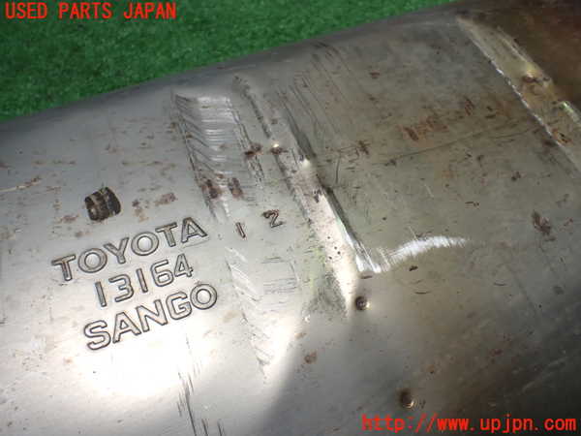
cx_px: 290
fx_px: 504
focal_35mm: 30
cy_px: 218
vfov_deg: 46.8
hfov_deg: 60.0
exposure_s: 1/125
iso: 100
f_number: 2.3
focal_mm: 5.4
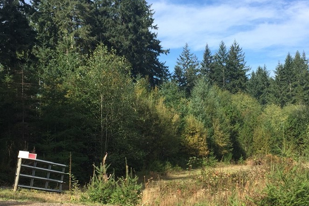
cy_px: 141
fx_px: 403
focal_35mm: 47
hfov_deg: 41.9
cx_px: 164
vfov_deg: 28.4
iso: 32
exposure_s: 1/1276
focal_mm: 4.15
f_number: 2.2
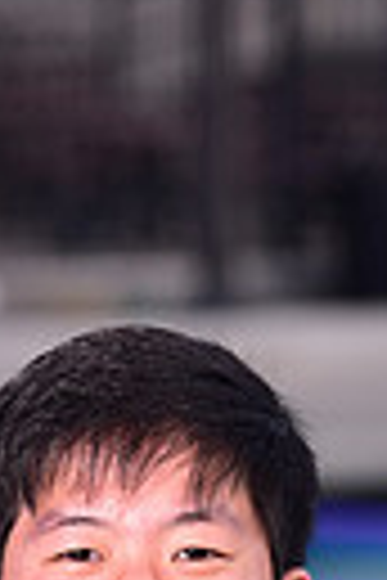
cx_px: 133
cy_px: 1129
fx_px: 9787
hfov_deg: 2.3
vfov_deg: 3.4
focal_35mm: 607
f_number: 5
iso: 80
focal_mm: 135
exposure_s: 1/250
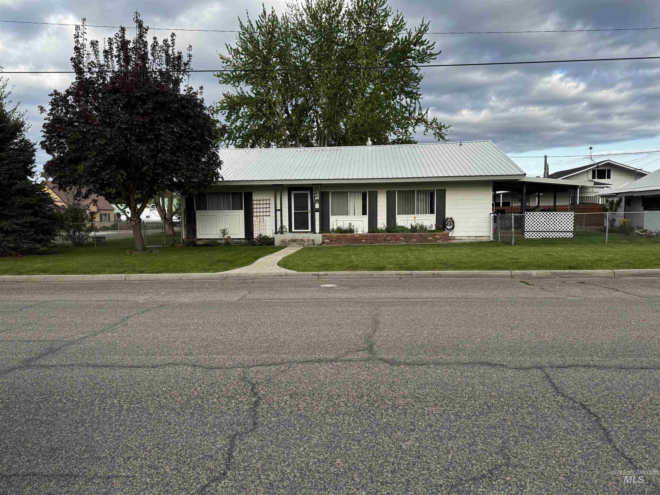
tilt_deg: -4.4
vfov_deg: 56.8
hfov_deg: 71.6
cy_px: 248
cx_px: 330
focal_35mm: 24
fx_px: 458
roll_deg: +0.6
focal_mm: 6.76
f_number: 1.78
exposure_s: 1/995
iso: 80
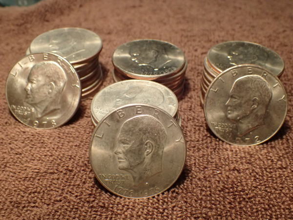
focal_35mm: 38
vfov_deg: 37.7
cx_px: 146
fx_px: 322
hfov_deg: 49.0
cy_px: 110
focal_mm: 6.86
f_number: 2.7
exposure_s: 1/80
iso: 800
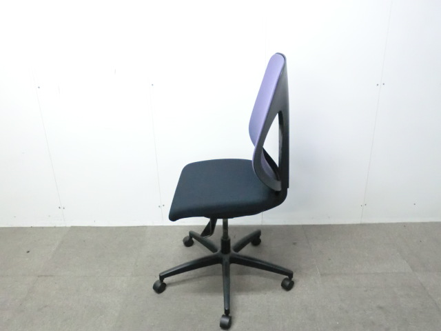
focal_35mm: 32
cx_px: 220
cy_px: 166
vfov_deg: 44.2
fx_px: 408
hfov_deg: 56.8
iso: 800
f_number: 3.5
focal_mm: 5.8
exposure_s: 1/30
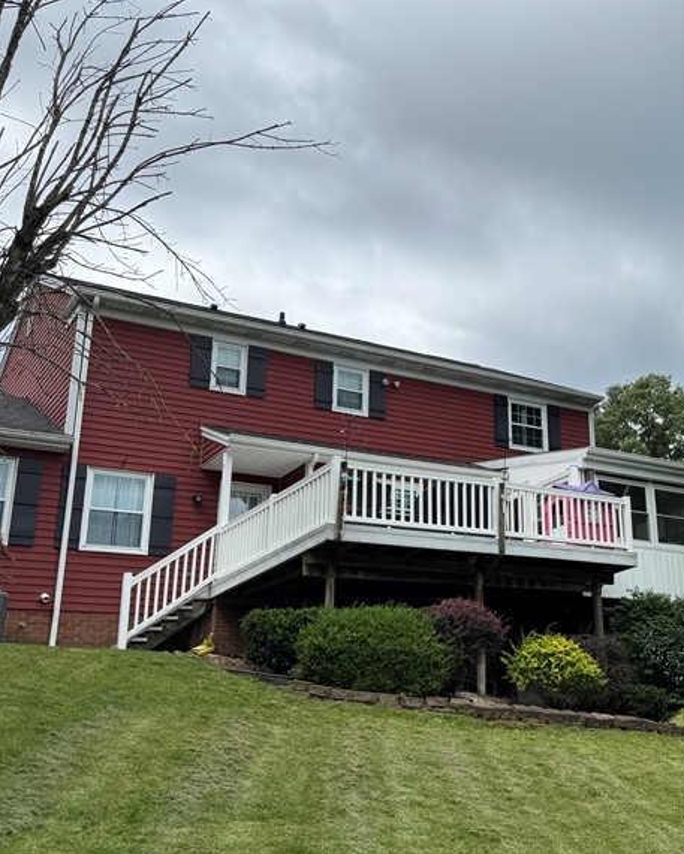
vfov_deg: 43.8
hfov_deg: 33.4
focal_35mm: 42
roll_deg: +3.9
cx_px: 645
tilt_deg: +20.3
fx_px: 1063
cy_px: 393
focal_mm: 6.76
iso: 80
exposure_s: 1/4950
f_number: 1.78
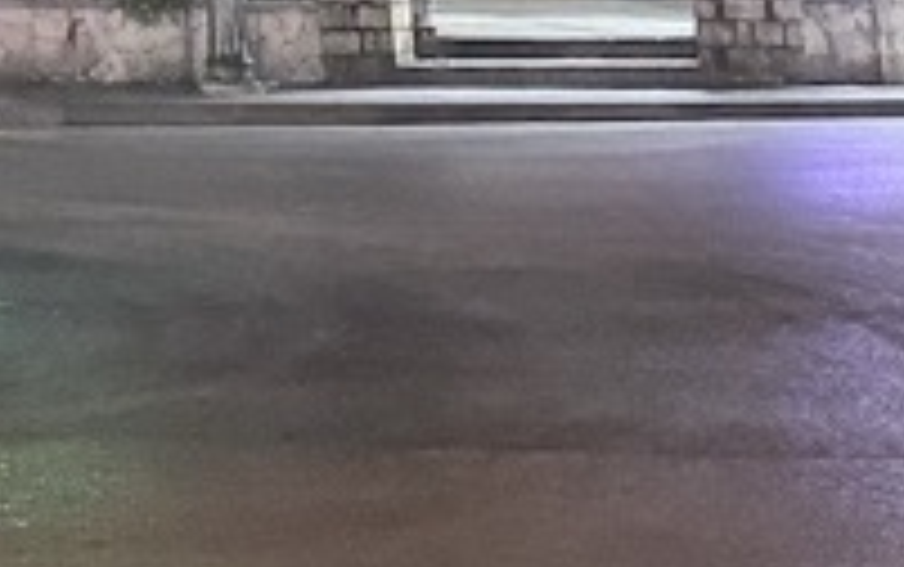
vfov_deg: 7.1
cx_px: -1165
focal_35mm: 162
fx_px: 3995
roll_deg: -0.3
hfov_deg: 11.1
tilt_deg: +13.8
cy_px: -1192
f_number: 1.78
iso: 800
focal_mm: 6.76
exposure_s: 1/33
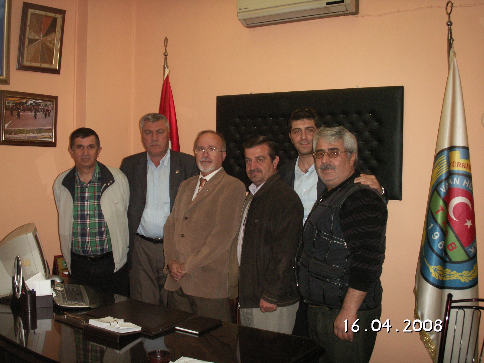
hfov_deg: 50.1
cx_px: 242
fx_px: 517
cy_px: 182
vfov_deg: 38.7
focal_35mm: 37
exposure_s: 1/40
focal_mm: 7.7
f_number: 3.5
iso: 160
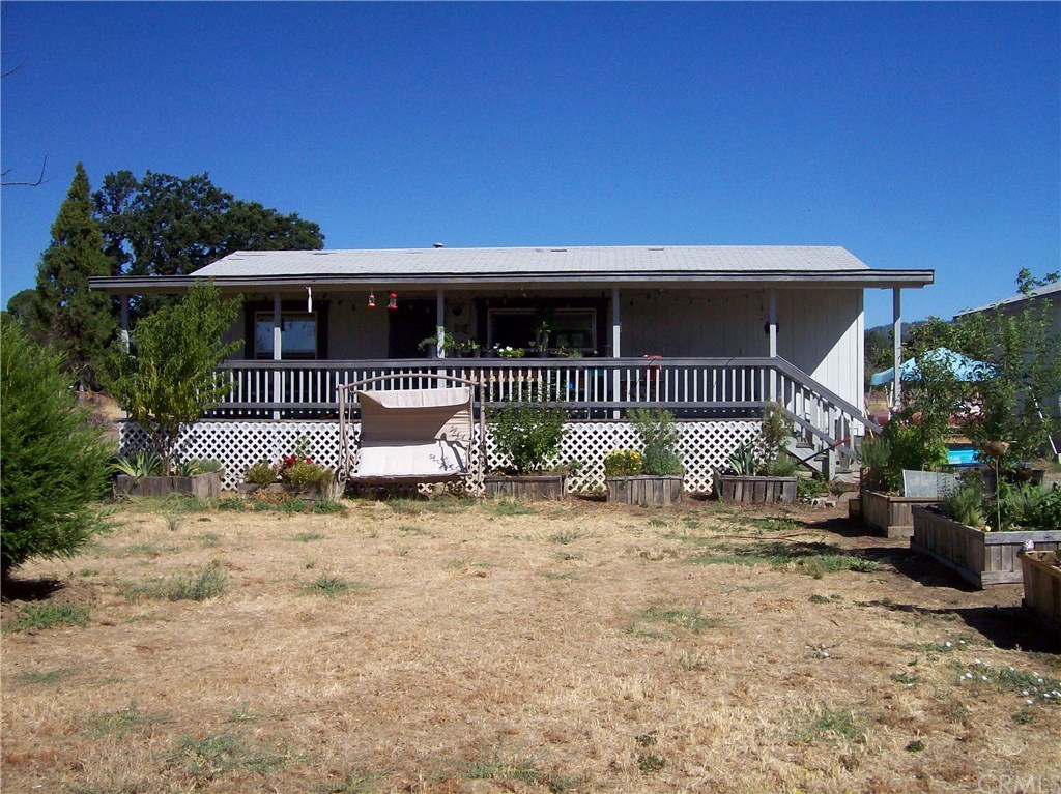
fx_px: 1103
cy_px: 397
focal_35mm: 36
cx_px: 530
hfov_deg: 51.4
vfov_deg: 39.6
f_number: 4.8
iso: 80
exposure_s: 1/905
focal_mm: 6
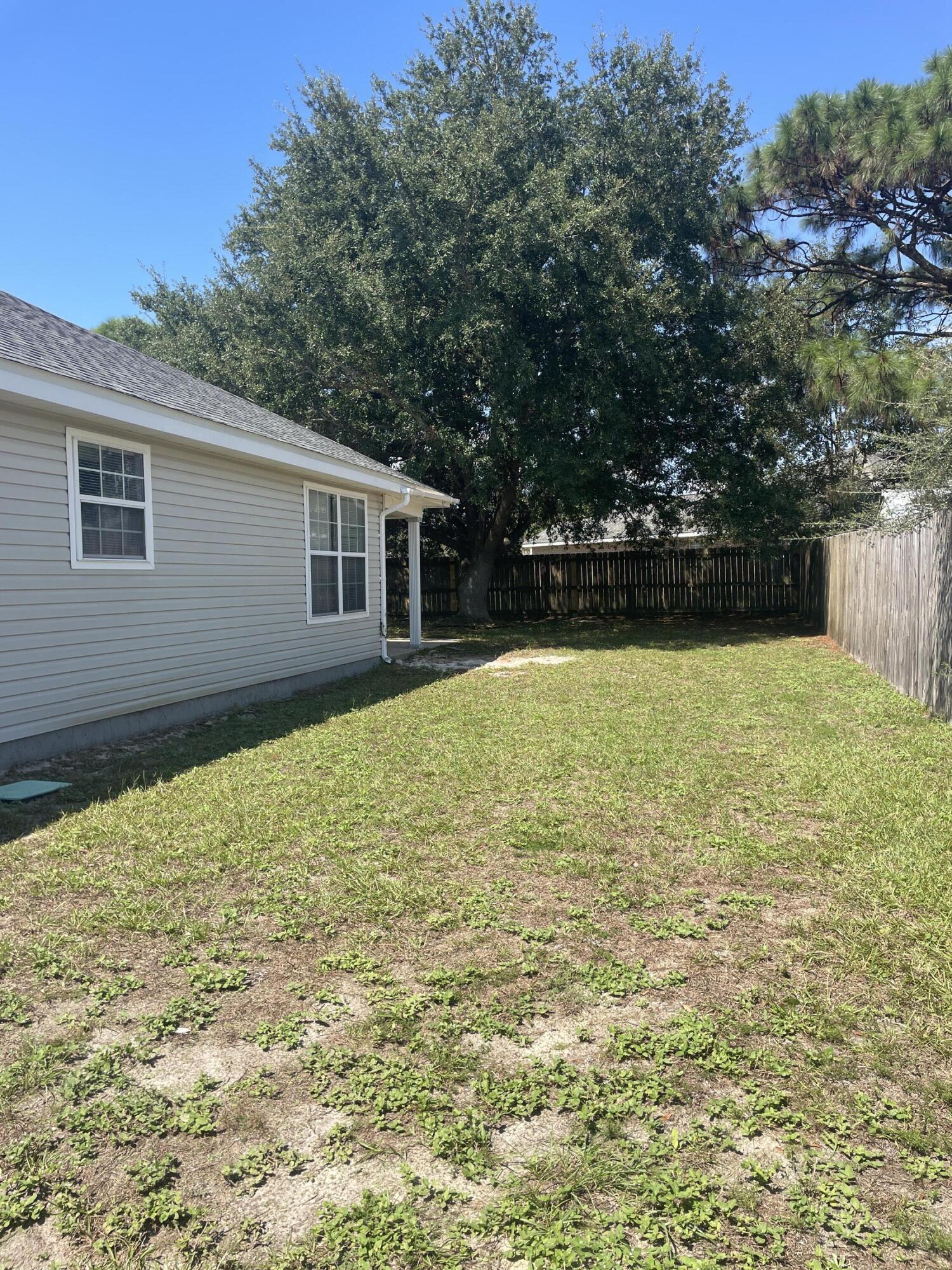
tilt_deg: -3.0
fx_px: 953
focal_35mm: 26
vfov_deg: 67.3
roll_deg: +0.8
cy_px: 635
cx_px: 476
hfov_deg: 53.1
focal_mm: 4.2
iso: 32
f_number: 1.6
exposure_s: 1/2020
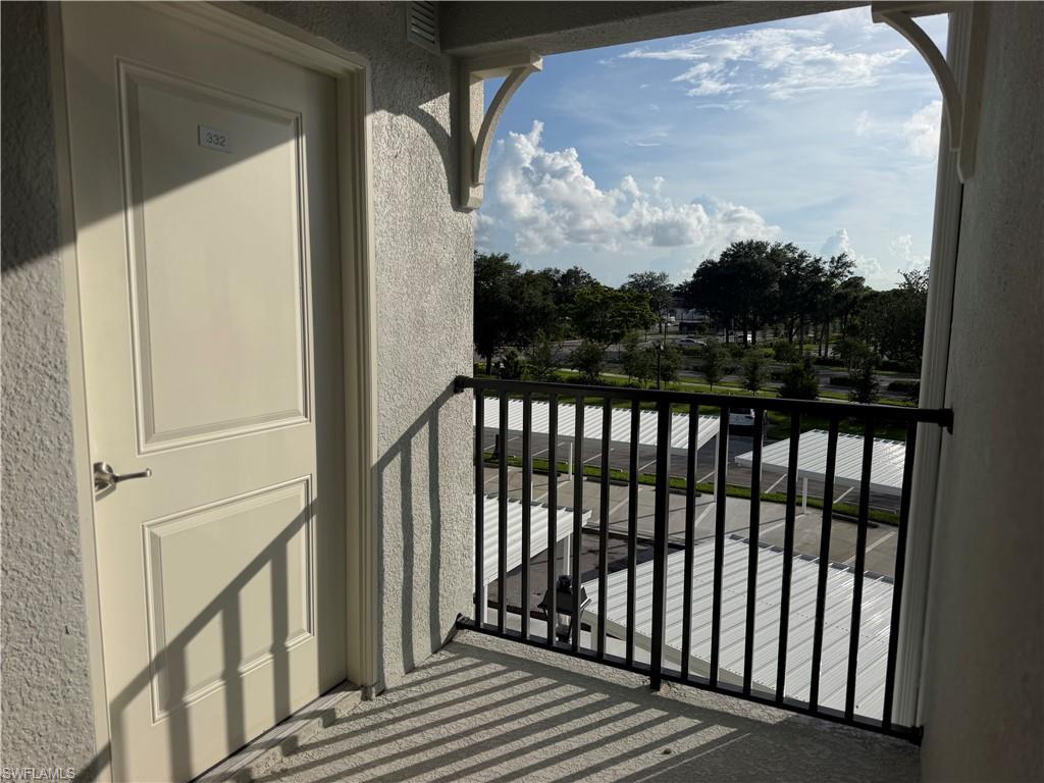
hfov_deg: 71.6
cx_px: 522
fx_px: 724
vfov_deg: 56.8
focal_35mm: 24
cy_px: 392
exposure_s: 1/17544
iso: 80
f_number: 1.78
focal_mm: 6.76
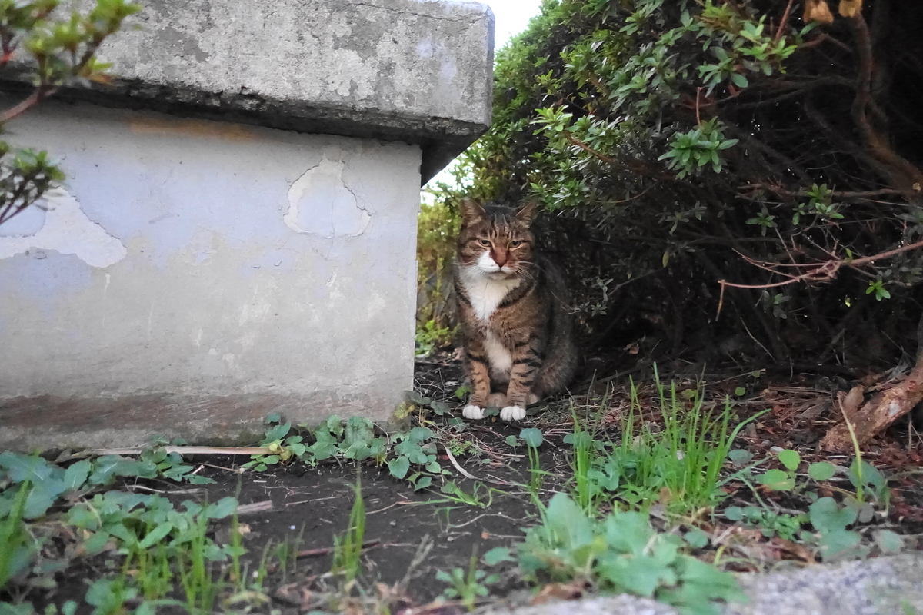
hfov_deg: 73.7
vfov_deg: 53.1
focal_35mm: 24
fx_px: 615
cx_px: 462
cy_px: 308
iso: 6400
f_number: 1.8
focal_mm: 8.8
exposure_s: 1/50
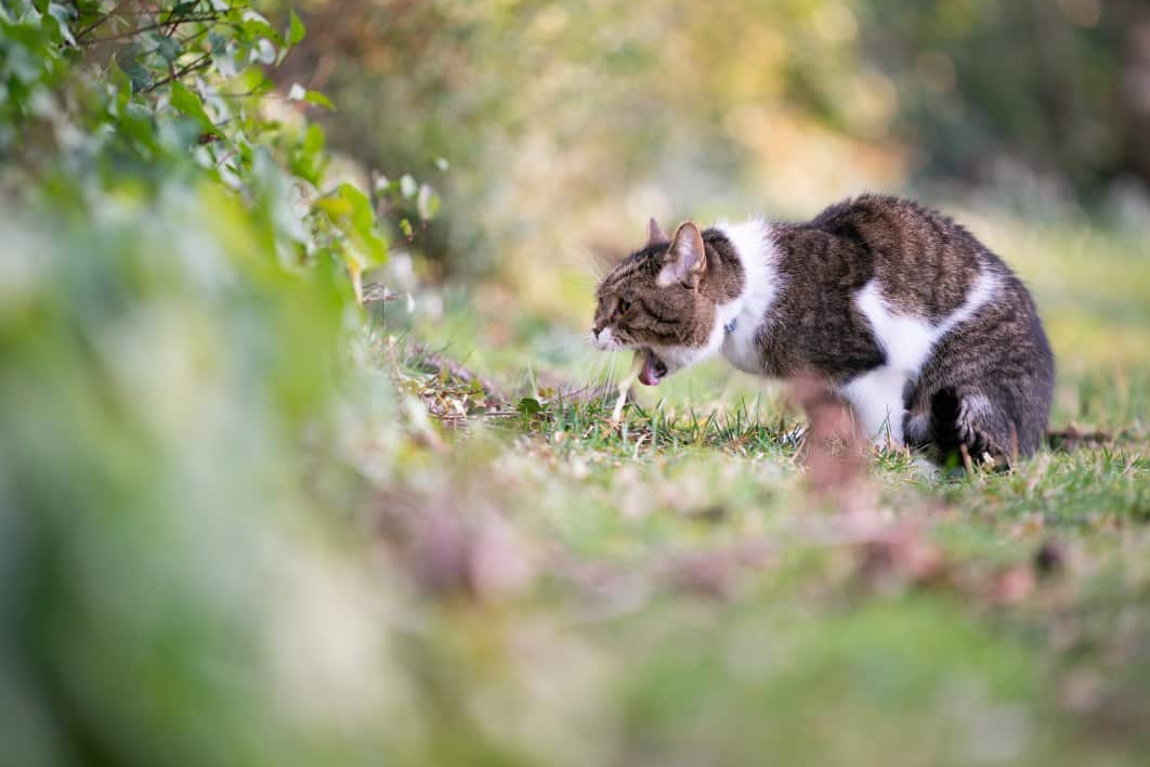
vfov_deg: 6.1
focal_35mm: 226
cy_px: 352
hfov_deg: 9.1
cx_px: 632
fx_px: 7219
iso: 320
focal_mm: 200
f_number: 2.8
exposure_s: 1/250
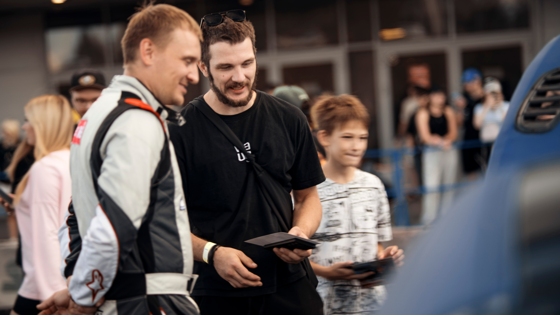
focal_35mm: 89
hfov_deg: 23.9
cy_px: 158
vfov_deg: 13.6
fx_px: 1322
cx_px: 280
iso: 100
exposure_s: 1/50
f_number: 1.8
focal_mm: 85
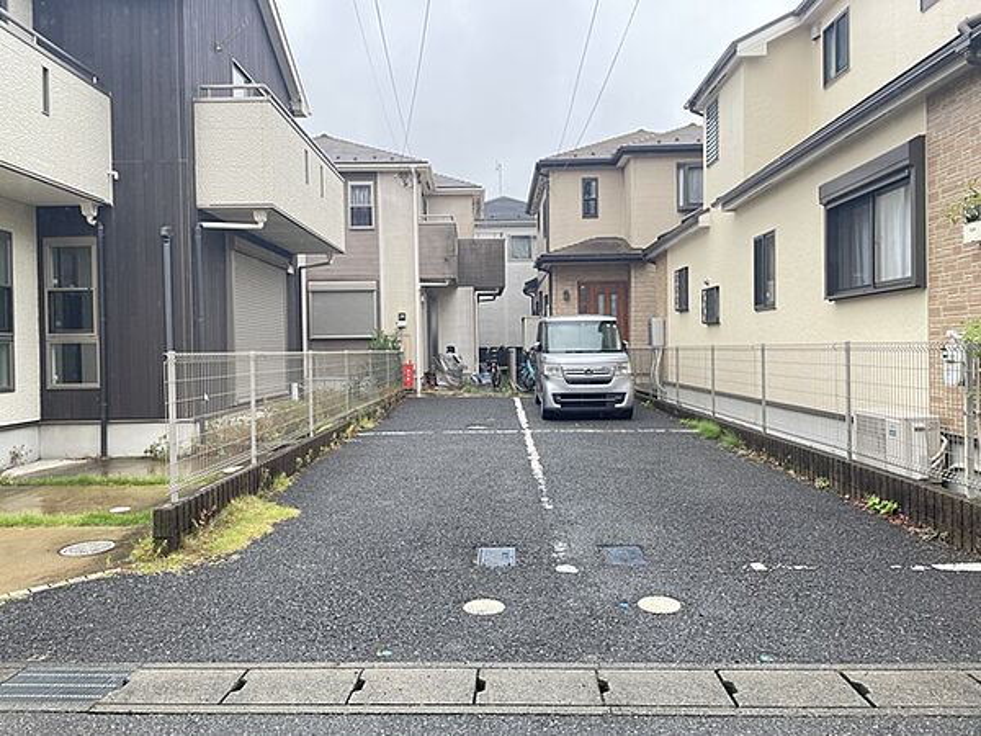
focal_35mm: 26
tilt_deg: -0.1
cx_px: 490
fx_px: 737
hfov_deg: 67.3
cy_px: 368
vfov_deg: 53.1
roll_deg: +0.9
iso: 32
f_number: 1.6
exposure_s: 1/673
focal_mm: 4.2
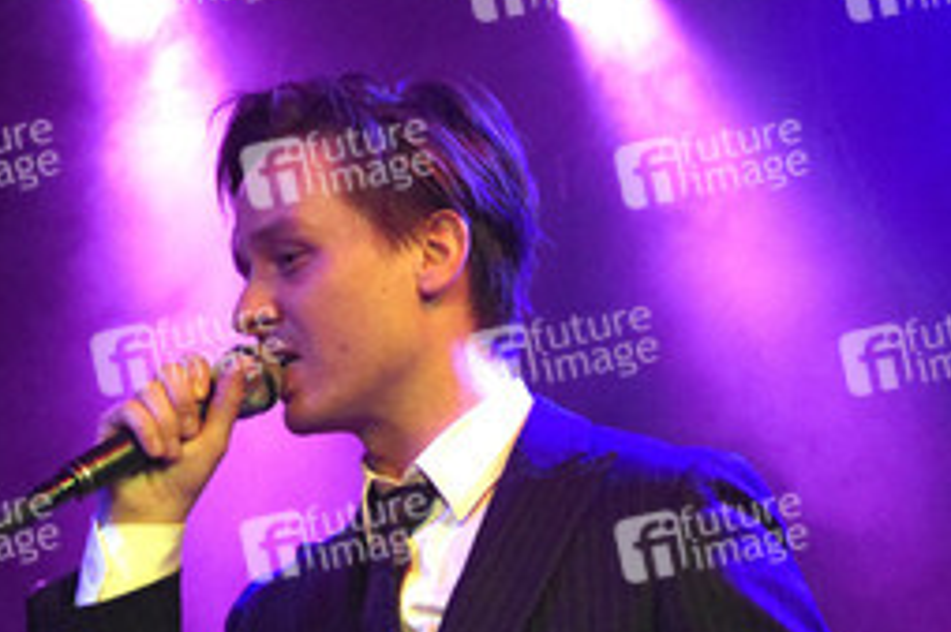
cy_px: 445
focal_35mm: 80
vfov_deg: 17.0
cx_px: 238
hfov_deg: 25.1
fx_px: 2112
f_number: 4
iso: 4000
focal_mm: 30
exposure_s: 1/80
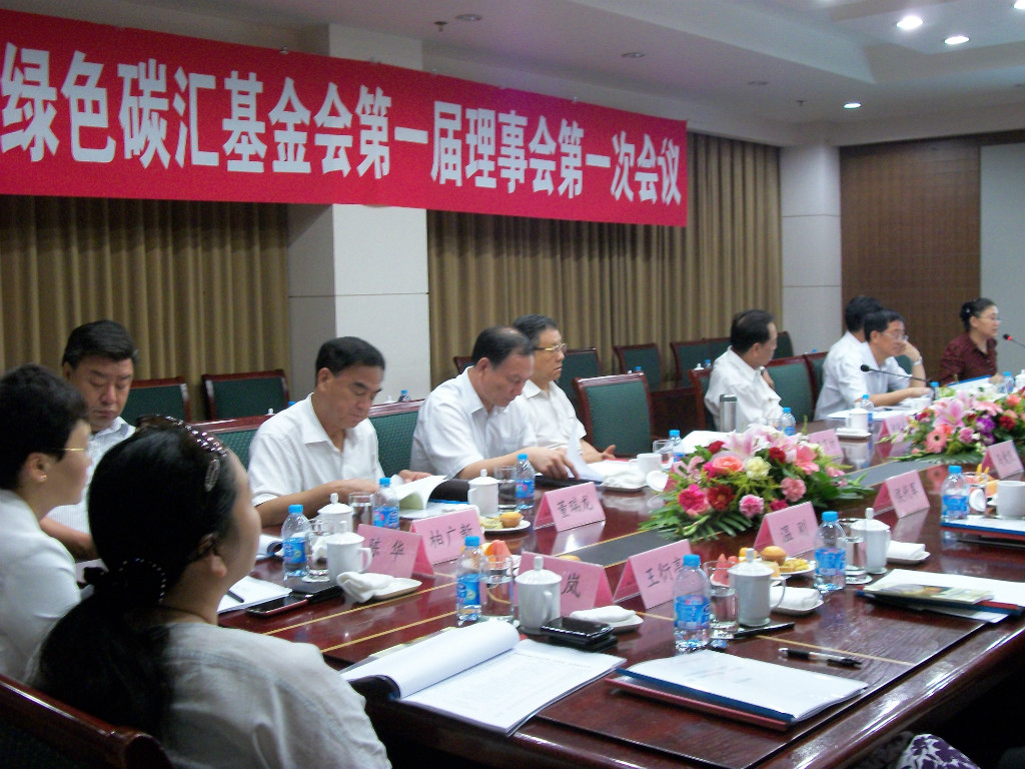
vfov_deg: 36.0
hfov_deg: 46.8
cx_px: 512
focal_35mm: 40
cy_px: 384
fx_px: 1184
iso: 250
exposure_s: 1/8
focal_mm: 7.1
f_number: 3.2
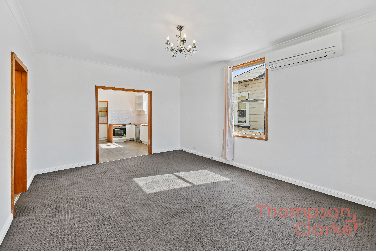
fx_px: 146
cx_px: 188
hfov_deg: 104.2
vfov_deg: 81.3
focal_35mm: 14
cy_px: 126
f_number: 7.1
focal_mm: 14
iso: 100
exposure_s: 1/2
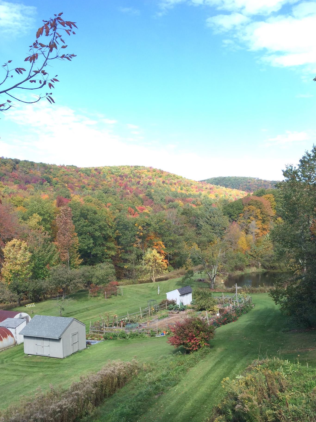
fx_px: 463
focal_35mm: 38
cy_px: 257
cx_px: 167
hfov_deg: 37.7
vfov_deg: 48.6
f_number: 2.2
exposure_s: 1/595
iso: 32
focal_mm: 4.12
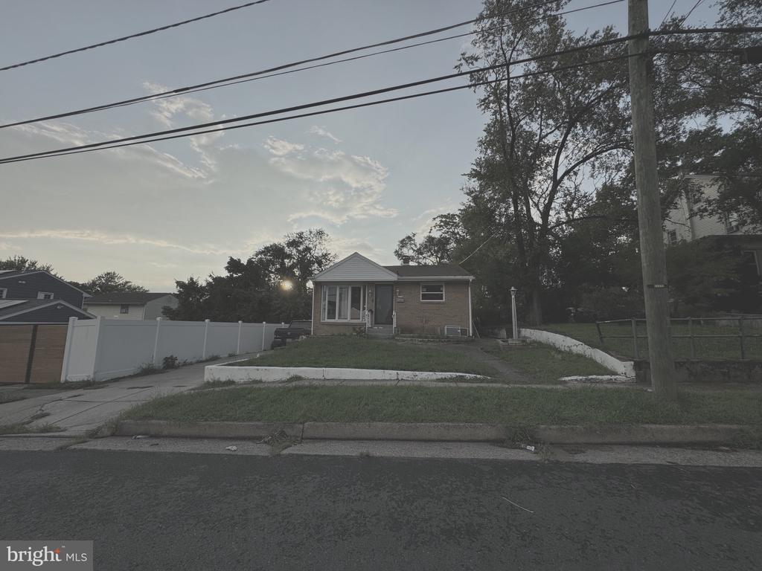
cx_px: 381
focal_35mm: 14
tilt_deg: +7.1
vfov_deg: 85.7
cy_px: 286
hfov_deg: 102.1
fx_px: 308
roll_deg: -1.7
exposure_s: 1/1477
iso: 50
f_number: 2.2
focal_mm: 2.22
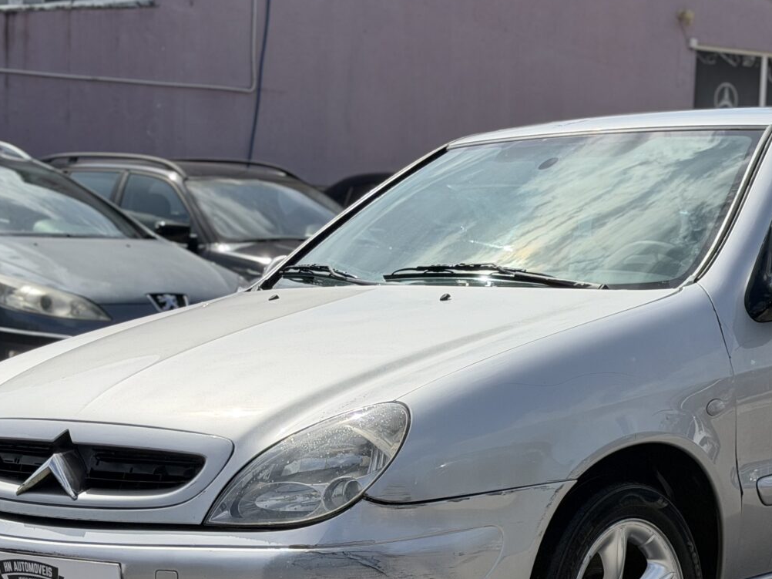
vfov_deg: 16.0
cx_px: 498
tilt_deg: -5.1
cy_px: 384
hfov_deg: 21.3
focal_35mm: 92
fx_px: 2051
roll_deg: -2.9
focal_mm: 6.76
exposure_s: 1/6024
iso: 100
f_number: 1.78
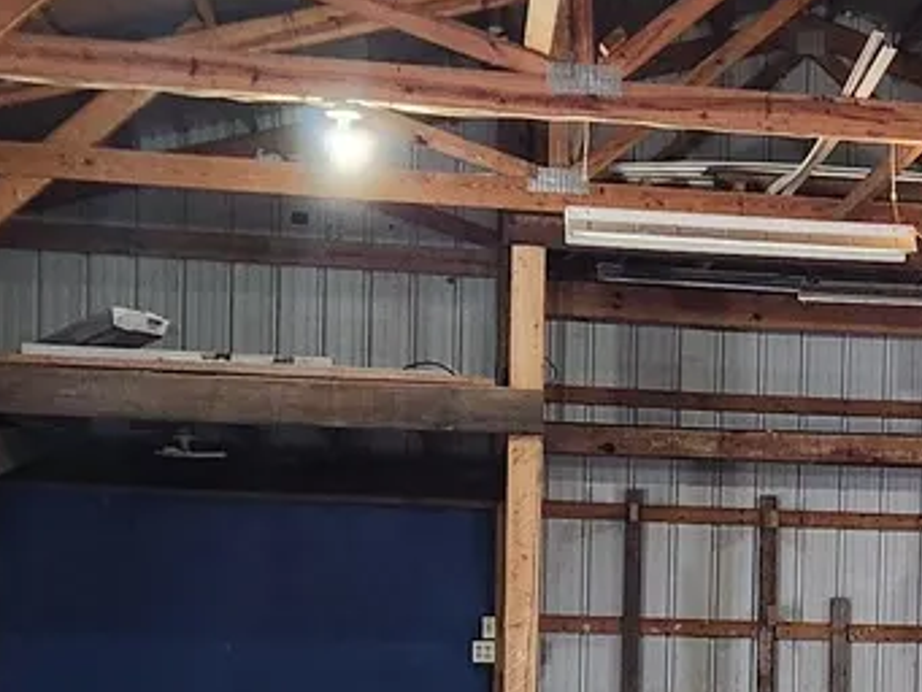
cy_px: 854
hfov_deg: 19.4
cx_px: 1006
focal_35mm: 97
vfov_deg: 14.7
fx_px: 2585
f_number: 1.8
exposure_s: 1/120
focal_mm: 5.4
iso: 400
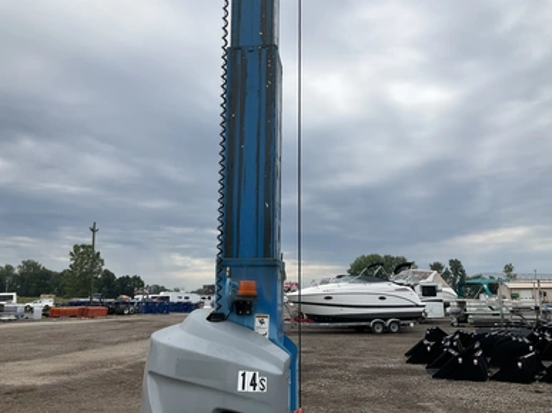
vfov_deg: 46.8
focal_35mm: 30
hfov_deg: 60.0
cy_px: 211
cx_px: 280
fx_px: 478
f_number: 1.8
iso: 25
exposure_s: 1/1342
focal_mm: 3
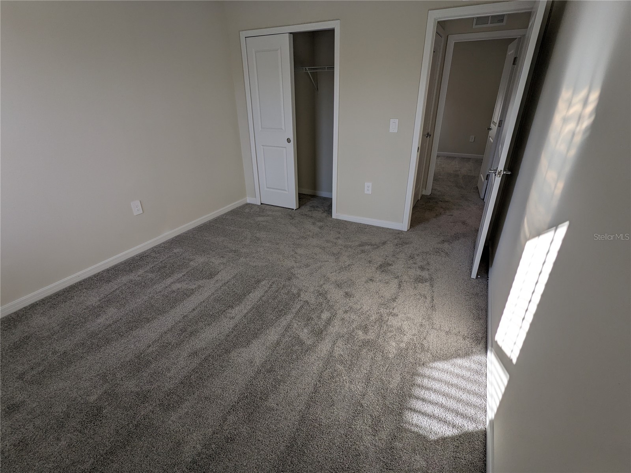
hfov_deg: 94.5
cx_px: 316
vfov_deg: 78.1
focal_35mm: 16
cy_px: 236
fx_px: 292
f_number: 2.2
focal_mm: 2.22
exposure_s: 1/152
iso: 33
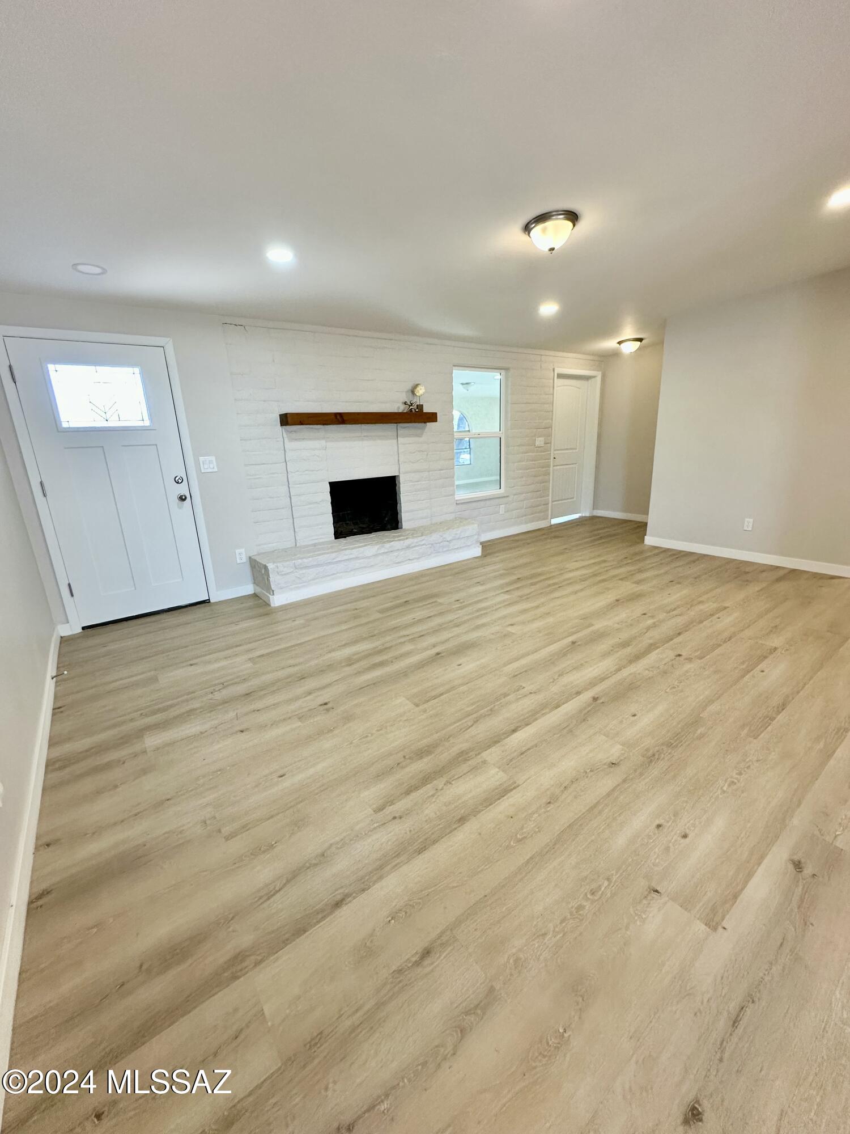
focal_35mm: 14
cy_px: 567
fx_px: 458
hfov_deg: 85.7
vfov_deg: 102.1
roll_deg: +2.4
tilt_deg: -15.9
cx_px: 425
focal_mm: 2.22
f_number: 2.2
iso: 200
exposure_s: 1/120
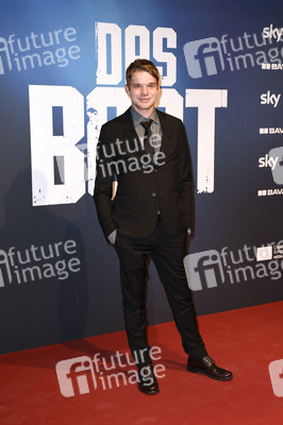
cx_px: 142
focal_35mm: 52
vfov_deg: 37.9
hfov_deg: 25.7
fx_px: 620
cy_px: 212
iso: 640
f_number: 6.3
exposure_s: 1/160
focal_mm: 35
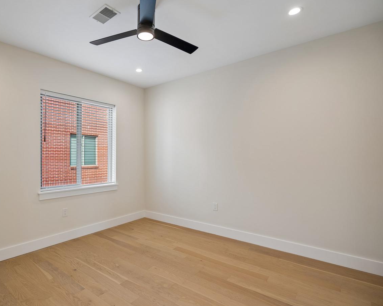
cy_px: 154
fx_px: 215
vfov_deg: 70.8
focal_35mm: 19
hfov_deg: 82.5
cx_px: 157
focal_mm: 16
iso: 250
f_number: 4
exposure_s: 1/40
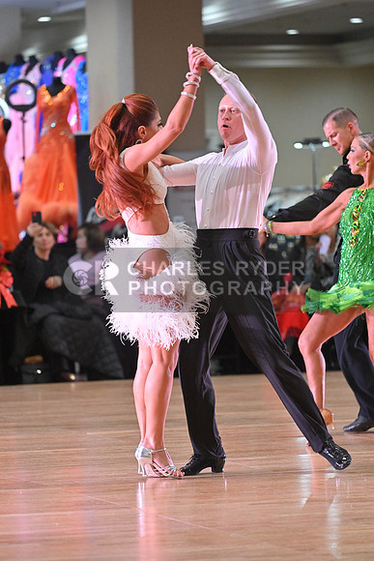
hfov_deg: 7.2
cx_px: 187
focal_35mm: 190
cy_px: 280
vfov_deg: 10.8
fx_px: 2959
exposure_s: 1/400
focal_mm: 190
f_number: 4
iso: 4000
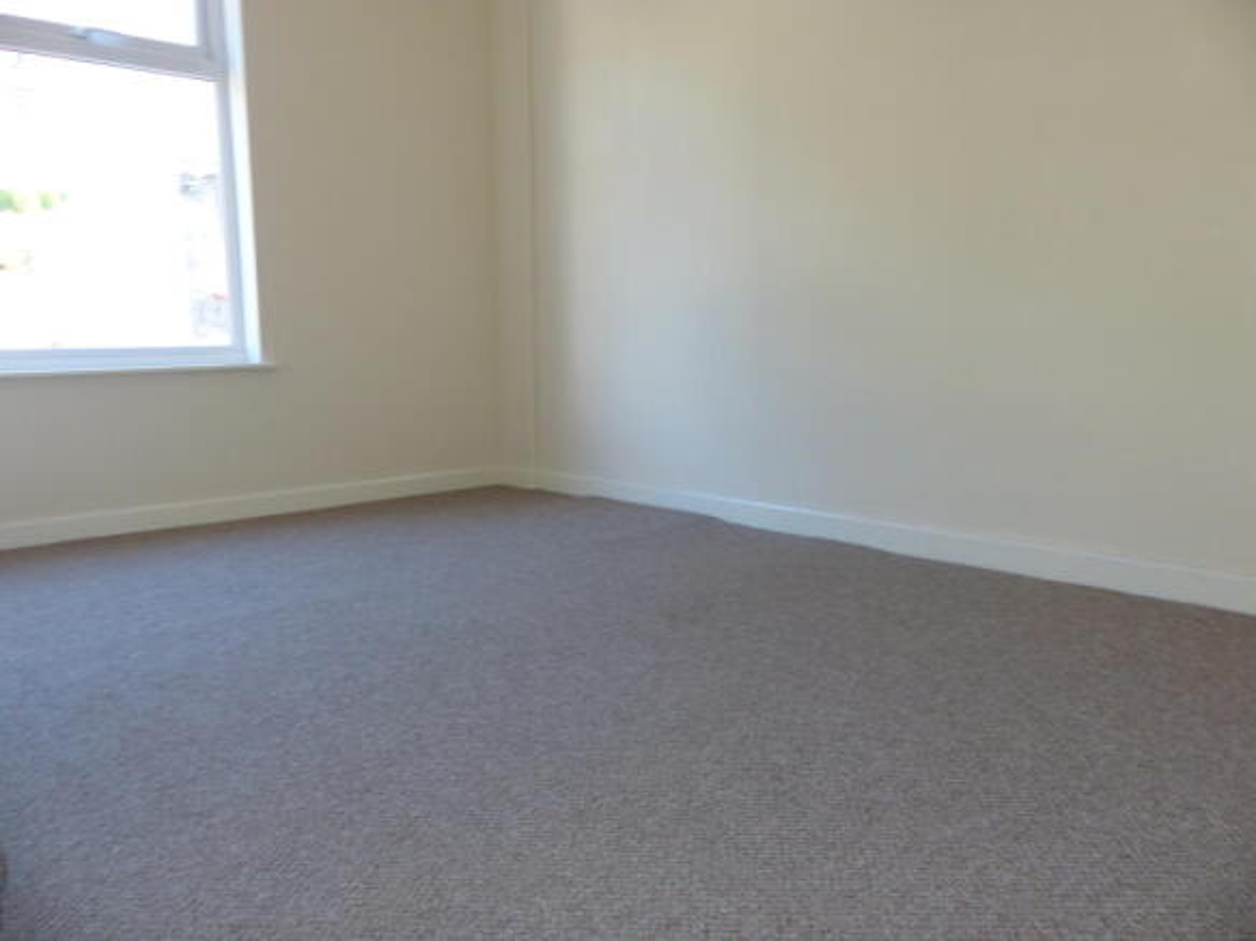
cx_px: 628
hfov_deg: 69.4
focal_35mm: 25
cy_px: 470
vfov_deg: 54.9
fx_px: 907
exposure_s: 1/60
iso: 200
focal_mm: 4.5
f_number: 2.8
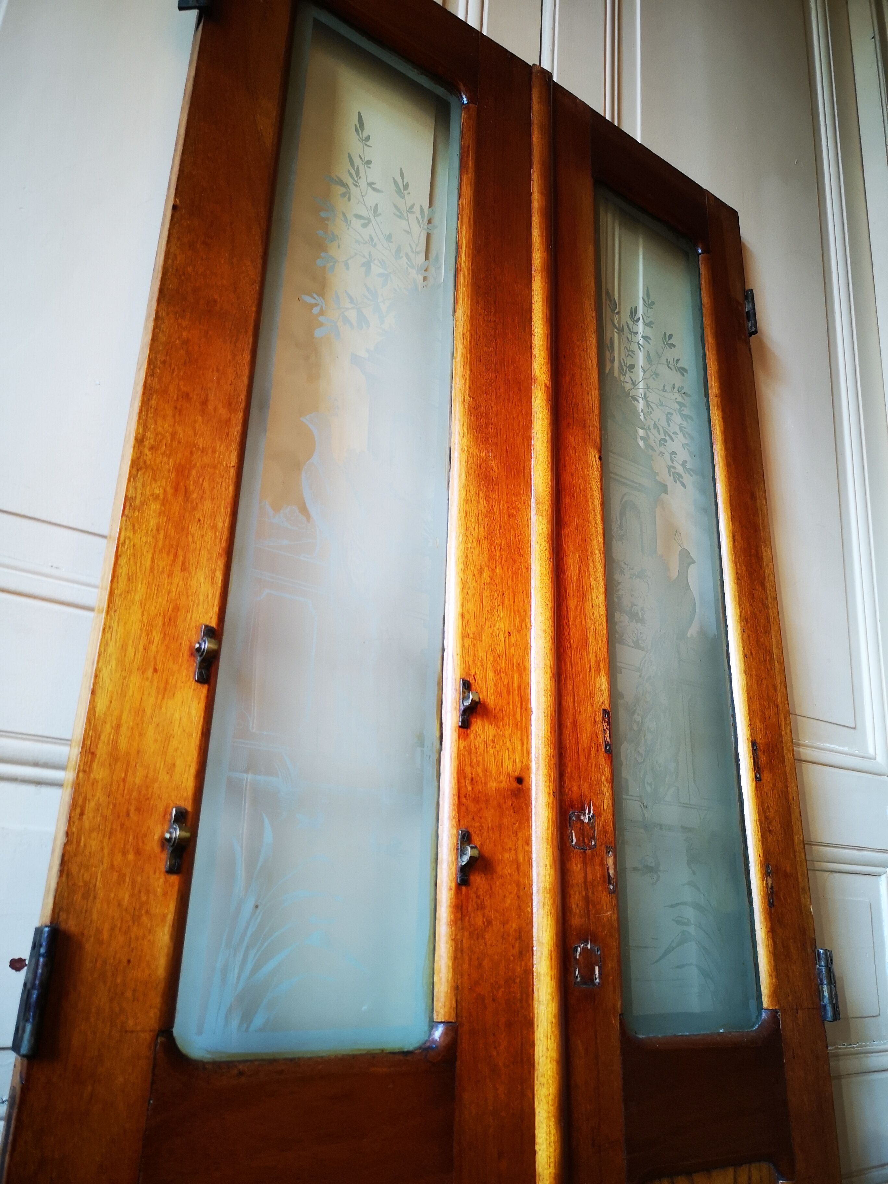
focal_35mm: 27
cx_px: 444
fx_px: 924
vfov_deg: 65.3
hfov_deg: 51.4
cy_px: 592
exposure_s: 1/36
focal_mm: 5.58
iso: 320
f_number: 1.8
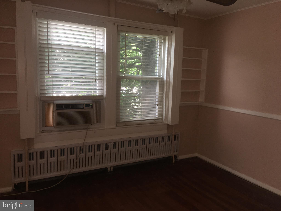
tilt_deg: -7.1
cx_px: 140
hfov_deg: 61.7
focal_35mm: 29
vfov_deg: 48.2
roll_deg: -1.7
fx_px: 235
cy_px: 106
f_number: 2.2
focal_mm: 4.15
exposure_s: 1/30
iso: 40
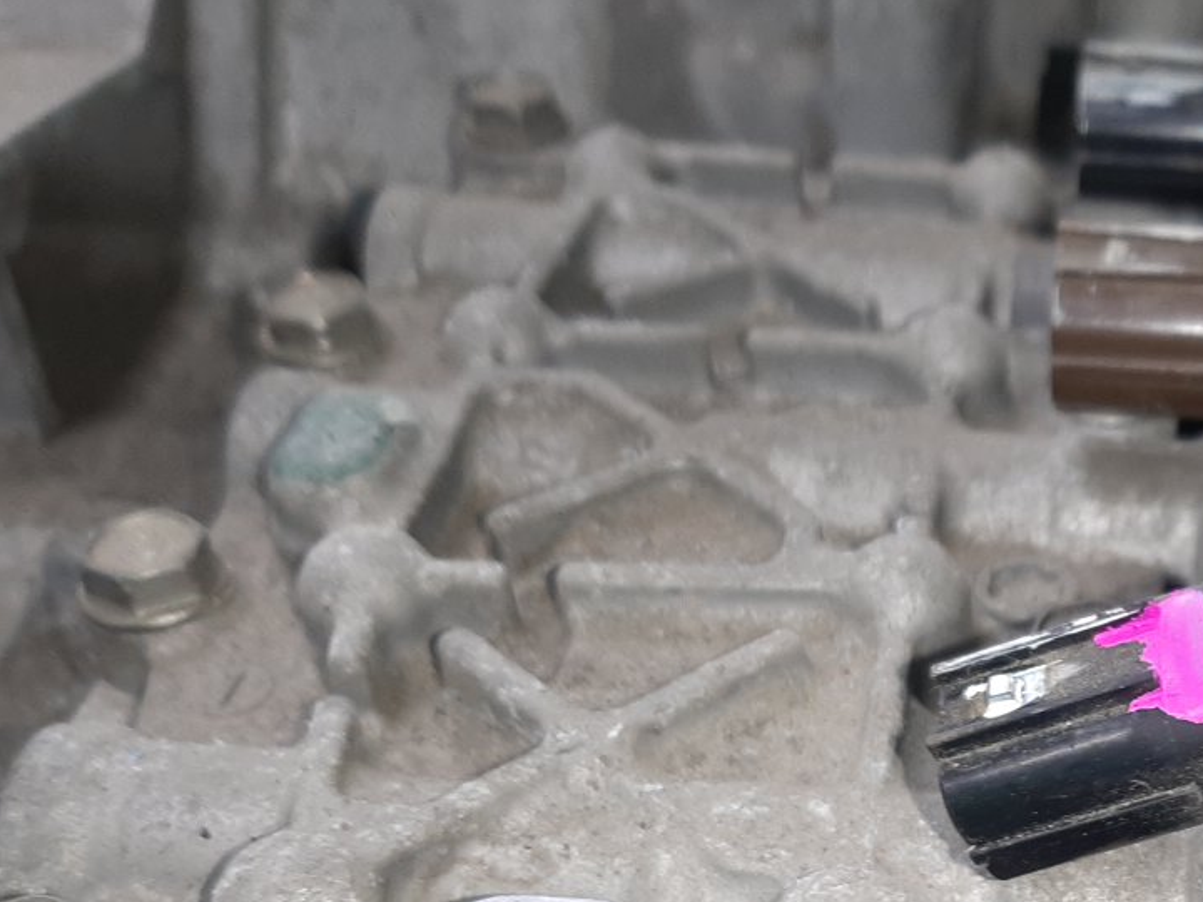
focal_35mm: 52
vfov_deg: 27.0
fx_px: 1807
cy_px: 815
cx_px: 1145
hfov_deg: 34.2
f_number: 1.7
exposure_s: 1/50
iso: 72
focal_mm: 3.93
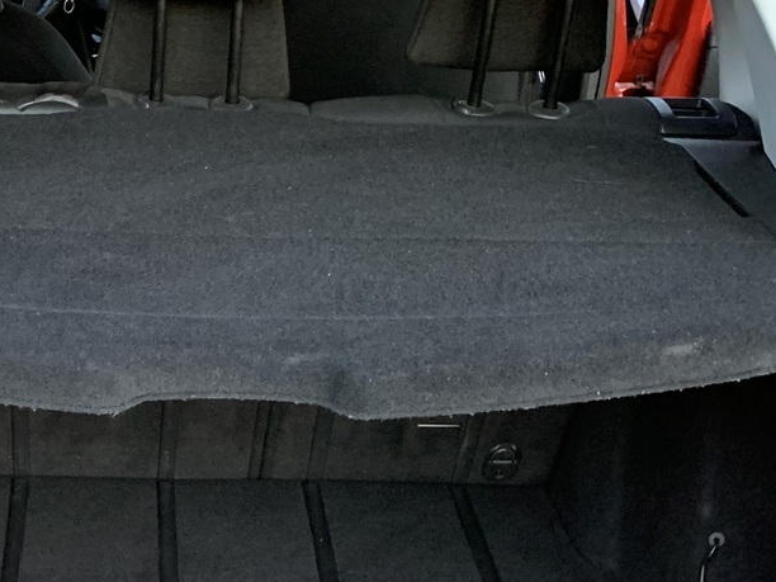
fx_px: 1524
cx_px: 155
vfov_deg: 20.7
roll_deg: -2.6
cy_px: 629
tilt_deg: -33.0
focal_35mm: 68
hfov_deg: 28.0
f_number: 1.8
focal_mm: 4.25
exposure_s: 1/41
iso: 400
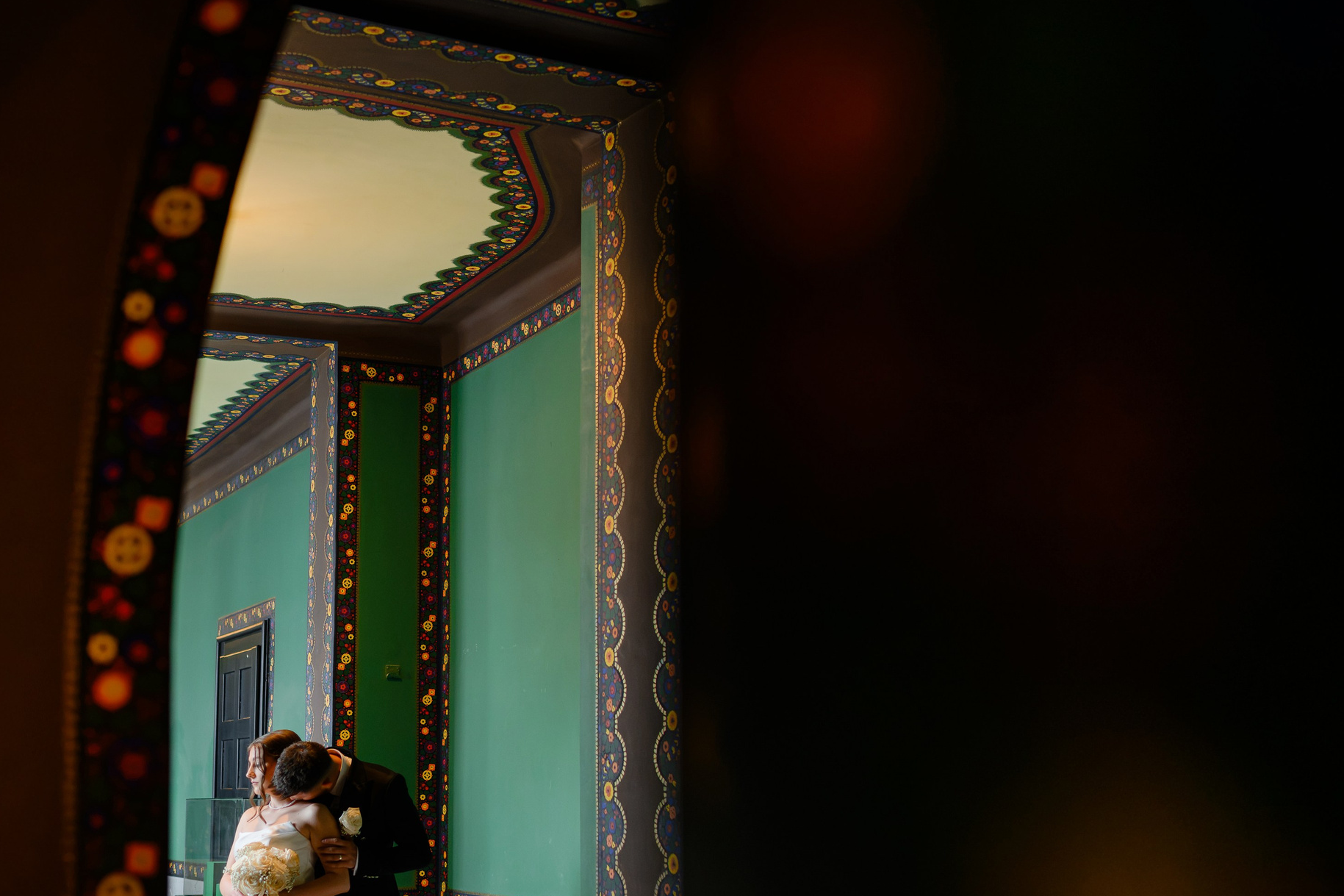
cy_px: 423
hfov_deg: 40.3
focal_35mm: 49
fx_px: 1829
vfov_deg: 27.5
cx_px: 597
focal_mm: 35
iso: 1000
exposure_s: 1/250
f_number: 2
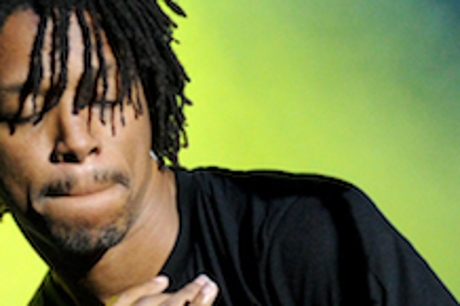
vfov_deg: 8.5
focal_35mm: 159
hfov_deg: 12.9
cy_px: 369
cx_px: 181
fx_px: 2030
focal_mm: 55
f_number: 3.5
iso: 5000
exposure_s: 1/400
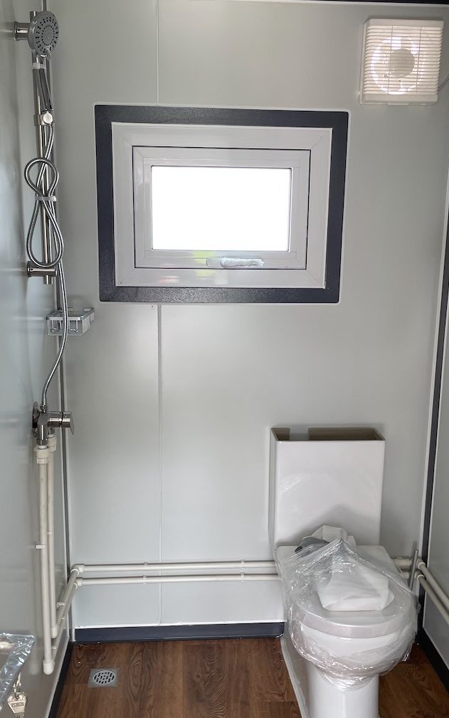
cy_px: 384
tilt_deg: -10.1
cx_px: 219
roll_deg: -1.6
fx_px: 685
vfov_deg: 55.3
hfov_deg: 36.3
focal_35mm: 35
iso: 50
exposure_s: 1/121
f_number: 1.6
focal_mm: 5.1
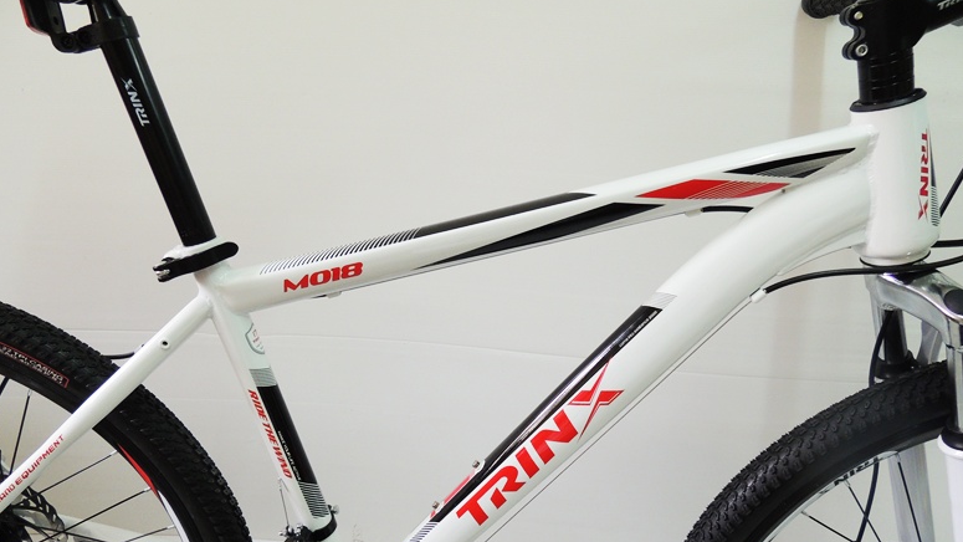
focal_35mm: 27
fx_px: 689
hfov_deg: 69.8
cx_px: 470
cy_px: 369
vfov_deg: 42.2
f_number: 3
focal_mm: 4.3
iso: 320
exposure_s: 1/30
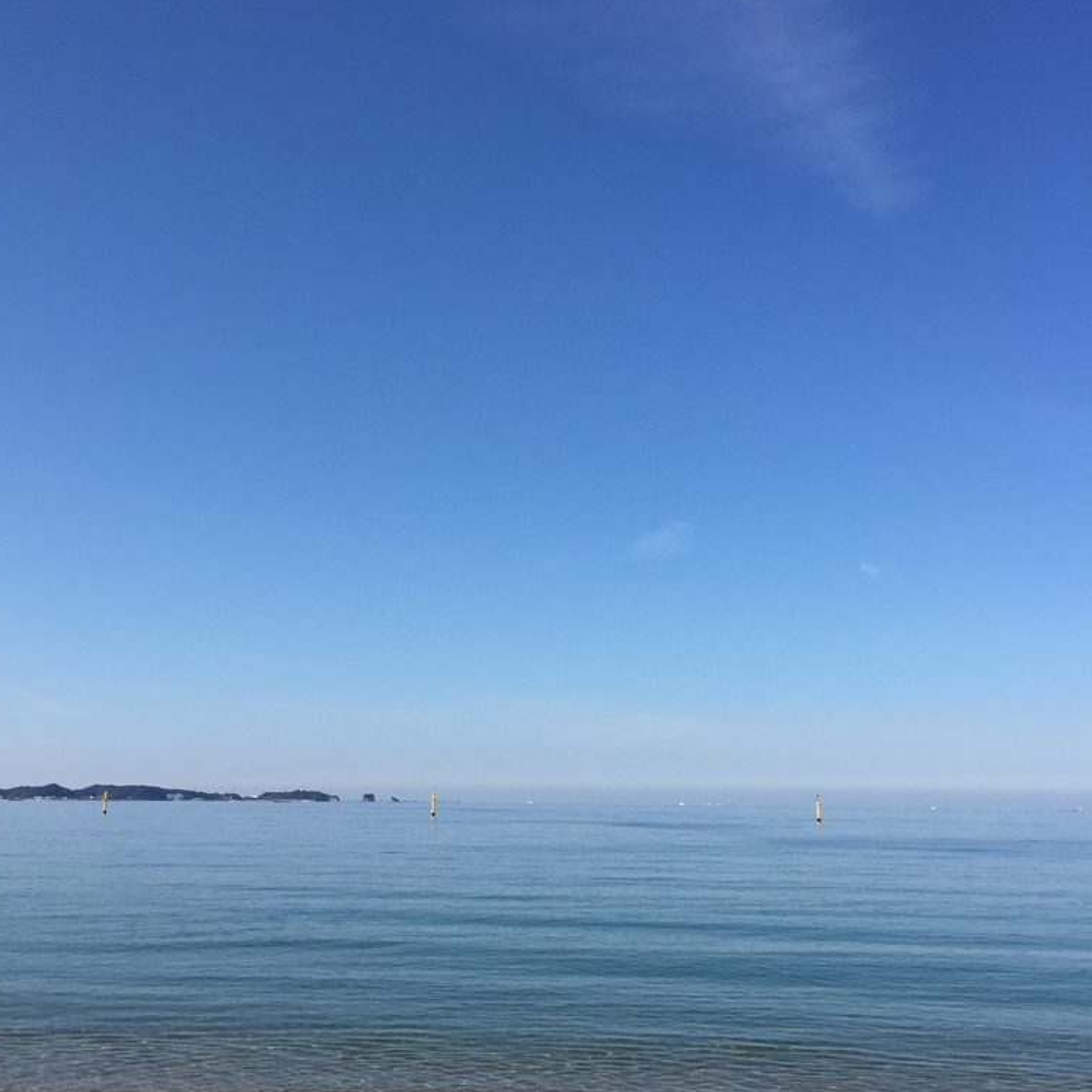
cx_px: 545
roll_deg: -0.9
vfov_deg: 47.1
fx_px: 1249
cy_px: 607
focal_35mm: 35
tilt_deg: +9.4
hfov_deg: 47.2
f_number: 2.2
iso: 32
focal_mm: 4.15
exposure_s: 1/3049
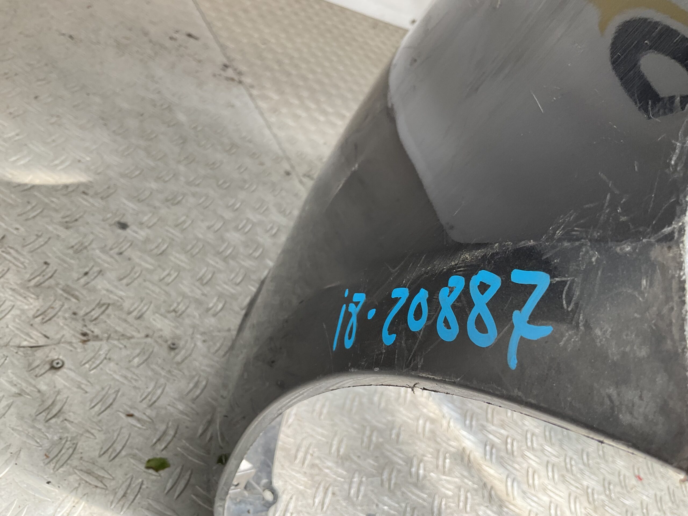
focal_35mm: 29
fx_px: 576
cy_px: 258
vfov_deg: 48.2
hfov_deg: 61.7
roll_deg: -36.6
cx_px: 344
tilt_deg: -34.3
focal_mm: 3
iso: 16
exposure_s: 1/238
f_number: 1.8
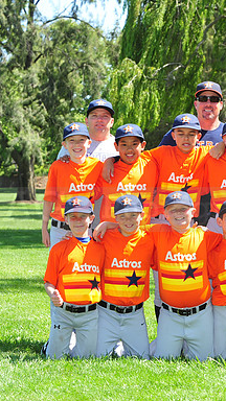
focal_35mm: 136
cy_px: 200
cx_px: 174
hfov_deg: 8.9
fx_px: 1449
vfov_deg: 15.8
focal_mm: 86
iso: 200
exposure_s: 1/250
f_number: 7.1
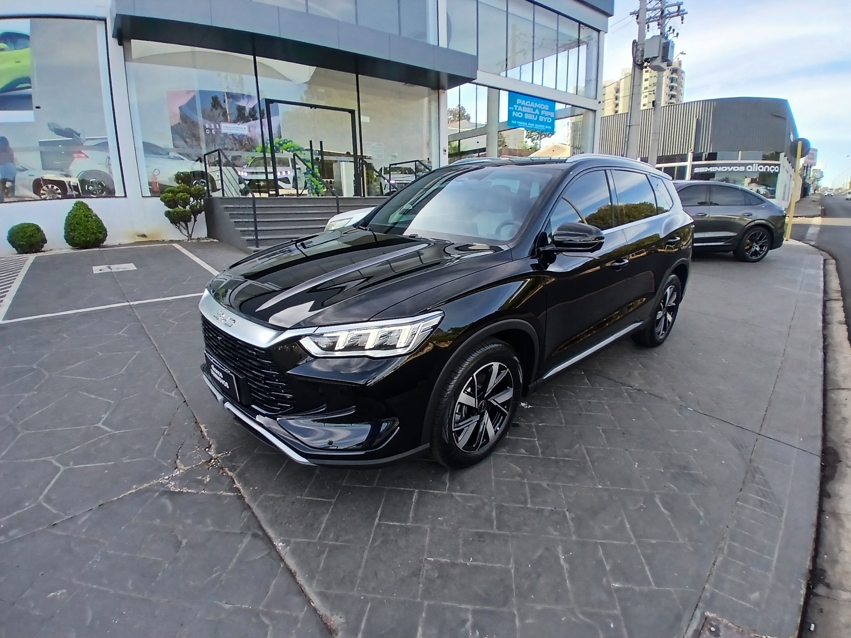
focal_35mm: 17
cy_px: 319
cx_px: 426
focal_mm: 1.4
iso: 50
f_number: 2.2
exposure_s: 1/226
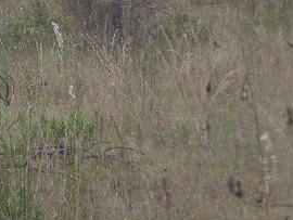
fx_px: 1703
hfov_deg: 9.6
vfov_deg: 7.3
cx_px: -138
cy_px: -53
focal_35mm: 201
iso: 100
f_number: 3.8
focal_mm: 8.7
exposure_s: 1/500
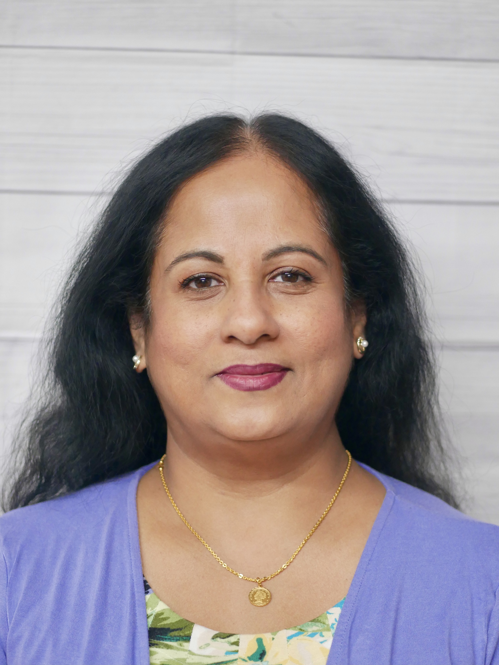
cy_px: 332
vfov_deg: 22.7
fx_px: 1652
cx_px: 250
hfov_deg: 17.2
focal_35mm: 86
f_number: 1.7
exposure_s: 1/125
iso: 1000
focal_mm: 43
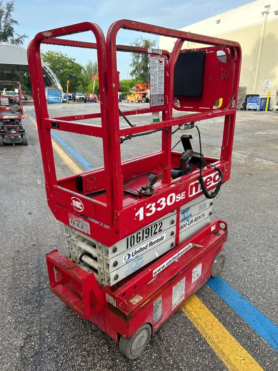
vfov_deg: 67.3
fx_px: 278
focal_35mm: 26
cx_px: 139
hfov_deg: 53.1
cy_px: 186
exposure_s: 1/563
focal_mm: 5.7
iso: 50
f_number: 1.5
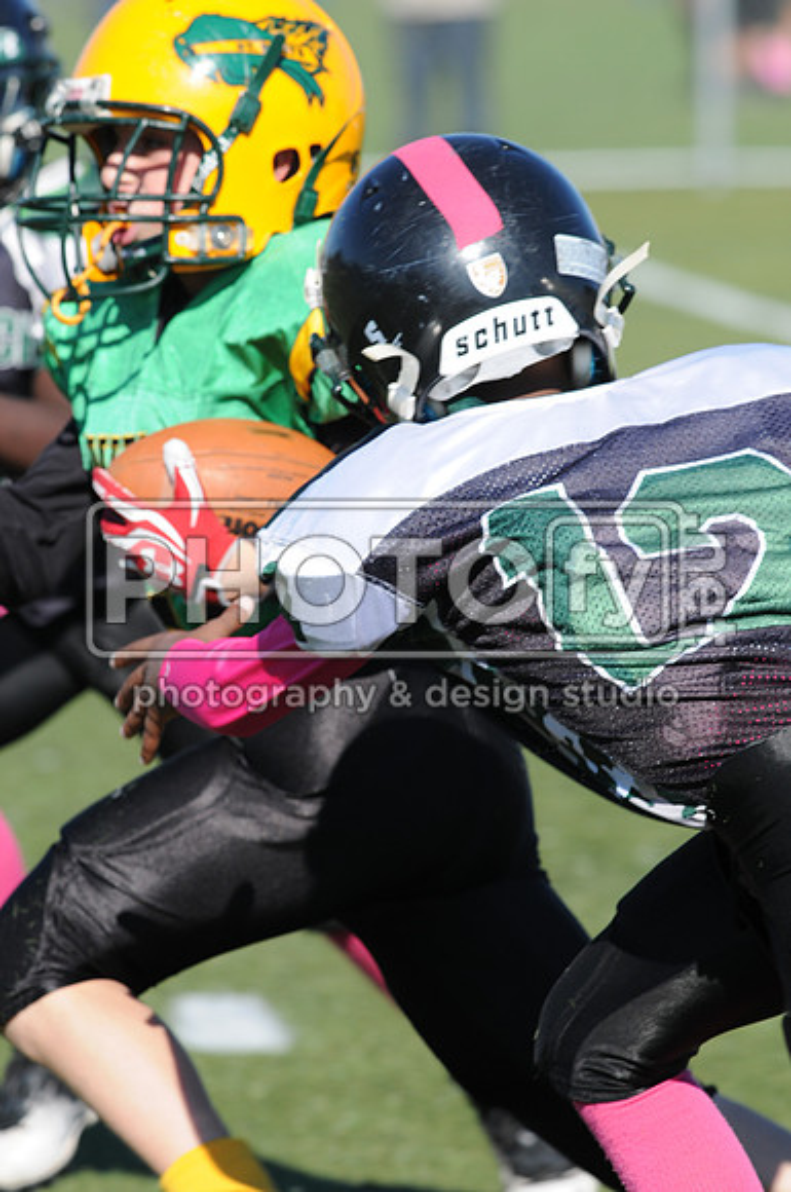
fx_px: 14875
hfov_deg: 3.0
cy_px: 596
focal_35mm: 450
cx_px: 396
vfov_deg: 4.6
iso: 200
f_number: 8
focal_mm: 300
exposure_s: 1/500
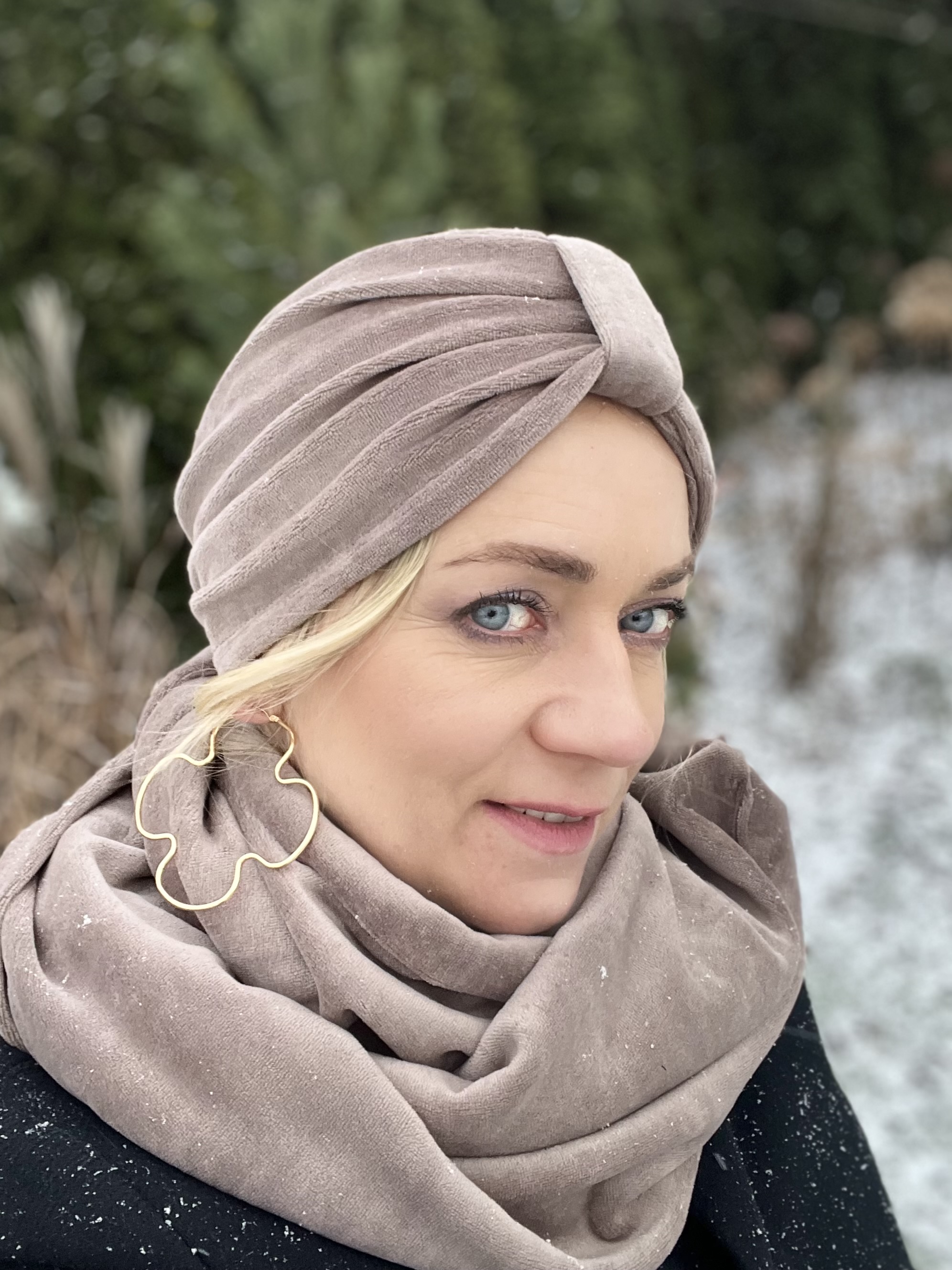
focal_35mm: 30
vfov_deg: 60.0
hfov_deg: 46.8
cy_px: 635
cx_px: 476
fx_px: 1100
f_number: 2.2
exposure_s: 1/96
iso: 100
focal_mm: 2.71
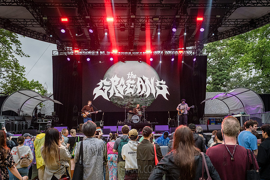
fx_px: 253
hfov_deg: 56.1
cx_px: 133
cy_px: 103
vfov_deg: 39.1
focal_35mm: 34
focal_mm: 28
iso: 3200
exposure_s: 1/1000
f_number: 4.5
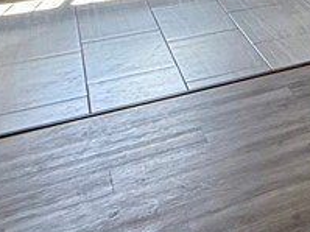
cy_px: -199
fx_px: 644
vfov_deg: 16.6
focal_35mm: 72
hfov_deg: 16.8
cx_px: 676
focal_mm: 2.22
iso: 125
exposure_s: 1/120
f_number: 2.2
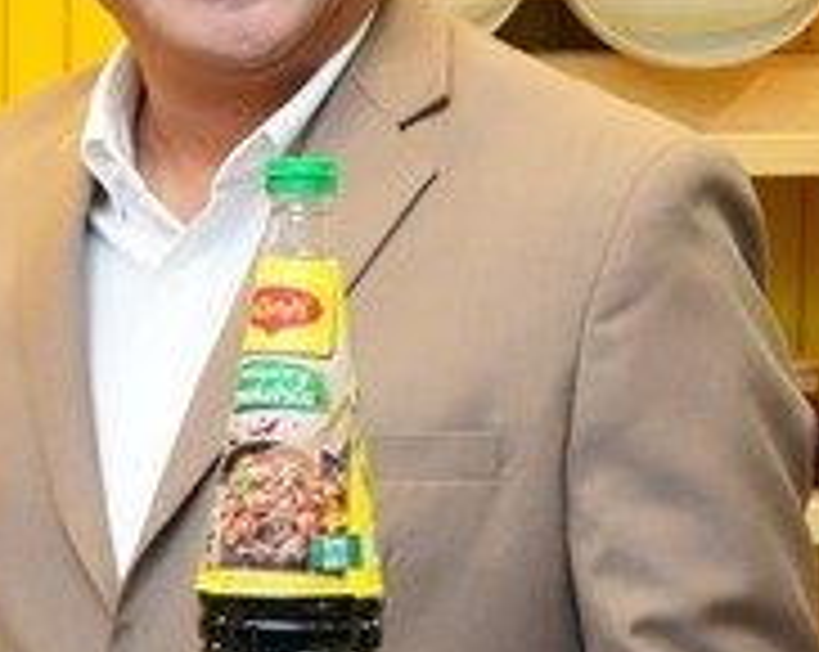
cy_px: 429
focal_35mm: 194
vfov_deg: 7.9
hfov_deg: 9.6
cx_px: -482
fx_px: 4695
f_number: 8
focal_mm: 47
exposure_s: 1/200
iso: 10000
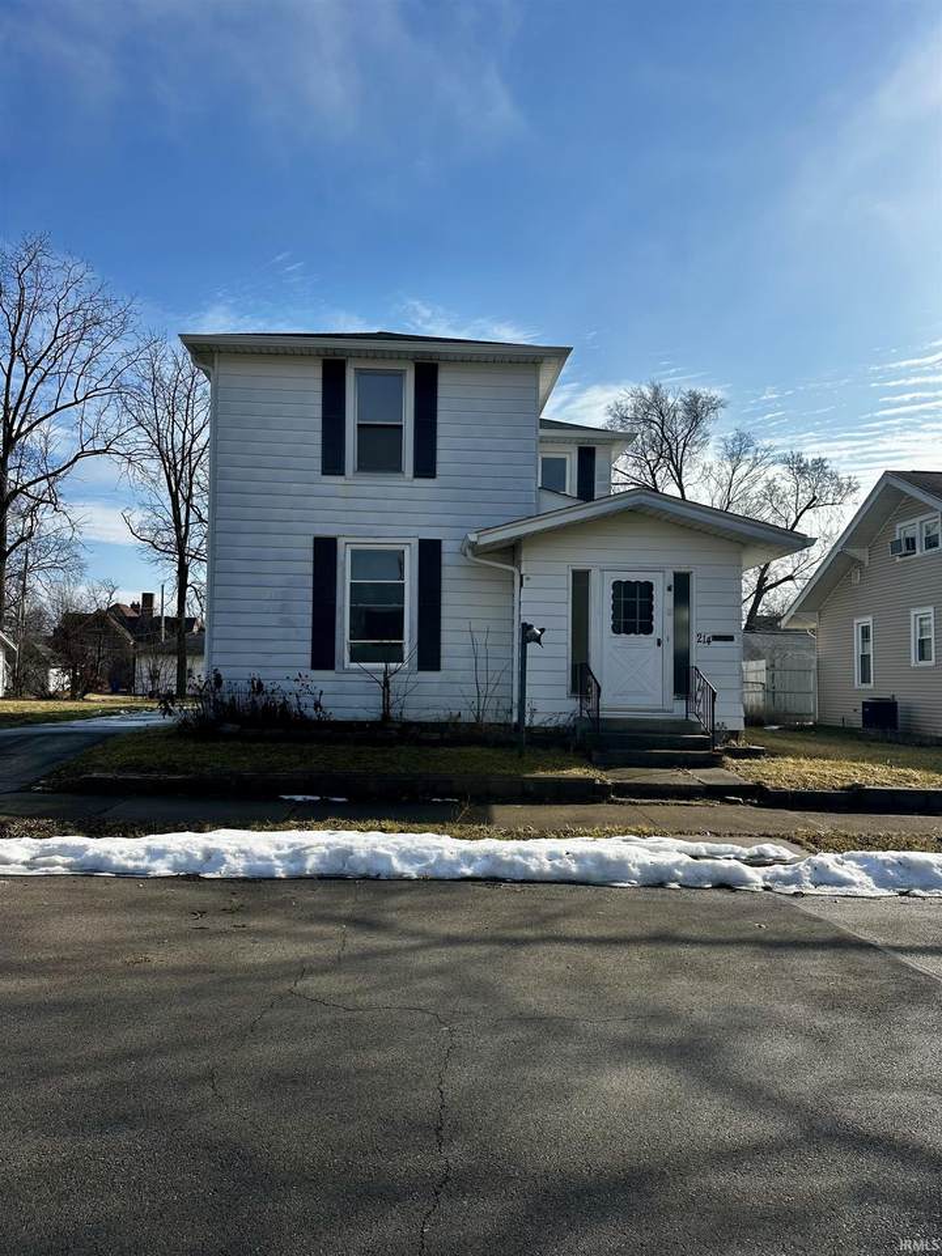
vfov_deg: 71.6
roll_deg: -1.6
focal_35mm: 24
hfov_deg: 56.8
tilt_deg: +3.4
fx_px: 871
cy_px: 628
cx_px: 471
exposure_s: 1/6211
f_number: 1.78
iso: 80
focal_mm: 6.86
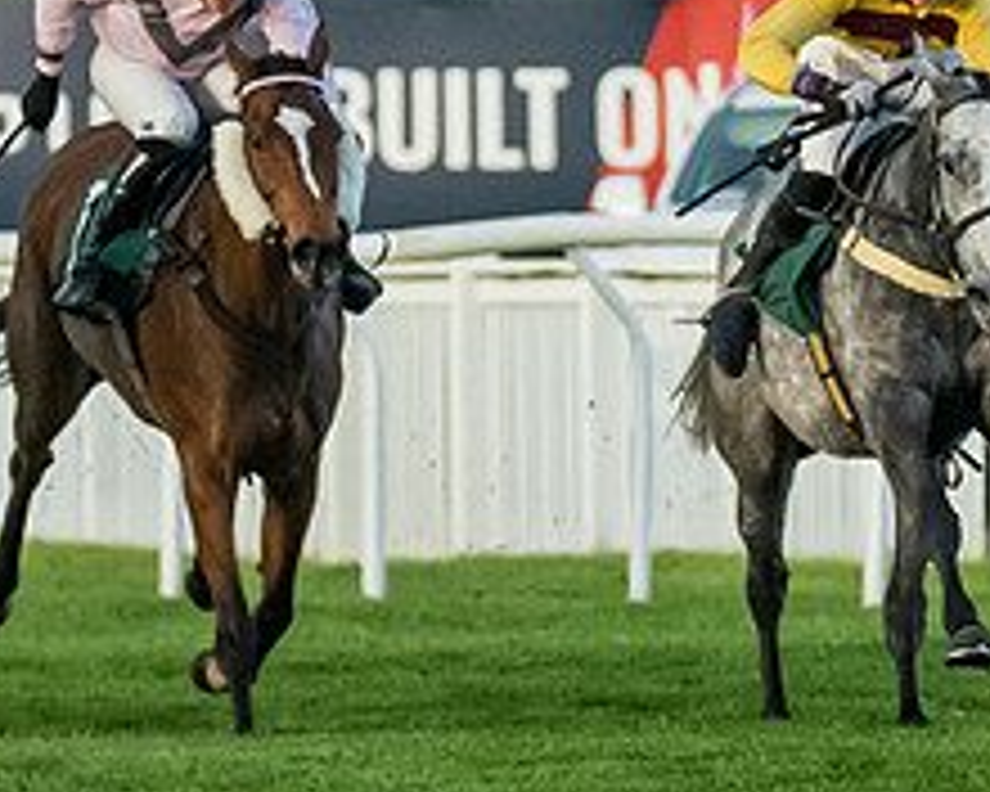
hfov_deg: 1.3
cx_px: 715
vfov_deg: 1.1
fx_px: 42778
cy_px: 325
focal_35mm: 1460
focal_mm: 240
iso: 4000
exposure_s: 1/2500
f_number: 4
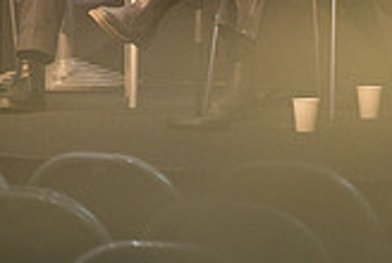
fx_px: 4963
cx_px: 117
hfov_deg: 4.5
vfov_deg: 3.0
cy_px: -116
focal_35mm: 455
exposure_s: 1/160
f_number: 2.8
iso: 3200
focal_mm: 129
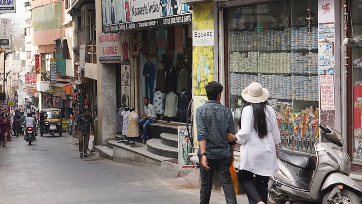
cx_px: 42
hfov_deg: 29.4
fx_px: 662
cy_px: 66
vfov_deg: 17.4
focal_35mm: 69
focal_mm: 24
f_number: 8
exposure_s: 1/100
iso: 100
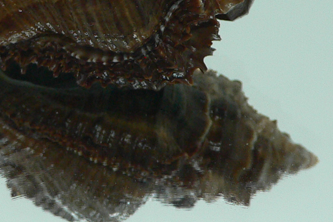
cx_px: 99
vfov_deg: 14.8
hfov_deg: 22.2
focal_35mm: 91
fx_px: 842
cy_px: -4
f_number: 2.8
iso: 150
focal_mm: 4.6
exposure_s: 1/60
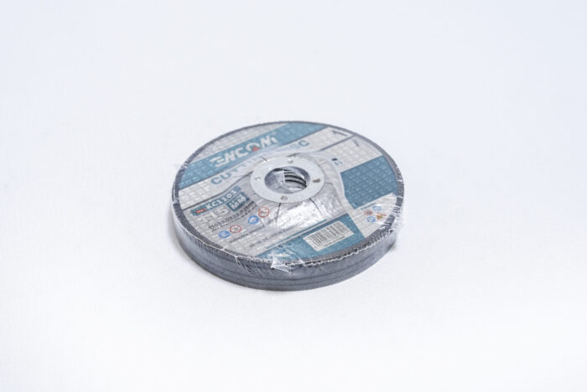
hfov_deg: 28.8
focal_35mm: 70
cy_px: 196
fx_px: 1142
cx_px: 294
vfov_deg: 19.5
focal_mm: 70
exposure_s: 1/200
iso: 3200
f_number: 9
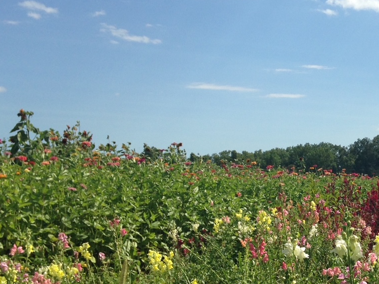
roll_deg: +0.5
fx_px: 777
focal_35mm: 71
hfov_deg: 26.1
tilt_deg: -3.5
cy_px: 215
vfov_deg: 20.5
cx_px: 371
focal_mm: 4.12
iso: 50
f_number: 2.4
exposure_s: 1/1808
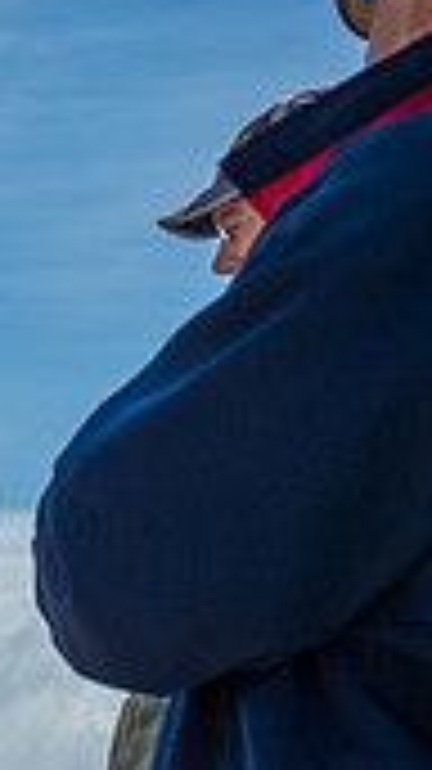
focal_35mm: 97
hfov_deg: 9.2
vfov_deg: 21.7
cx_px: -961
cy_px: 611
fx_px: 1978
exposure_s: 1/8000
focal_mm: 24
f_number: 5.6
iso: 640
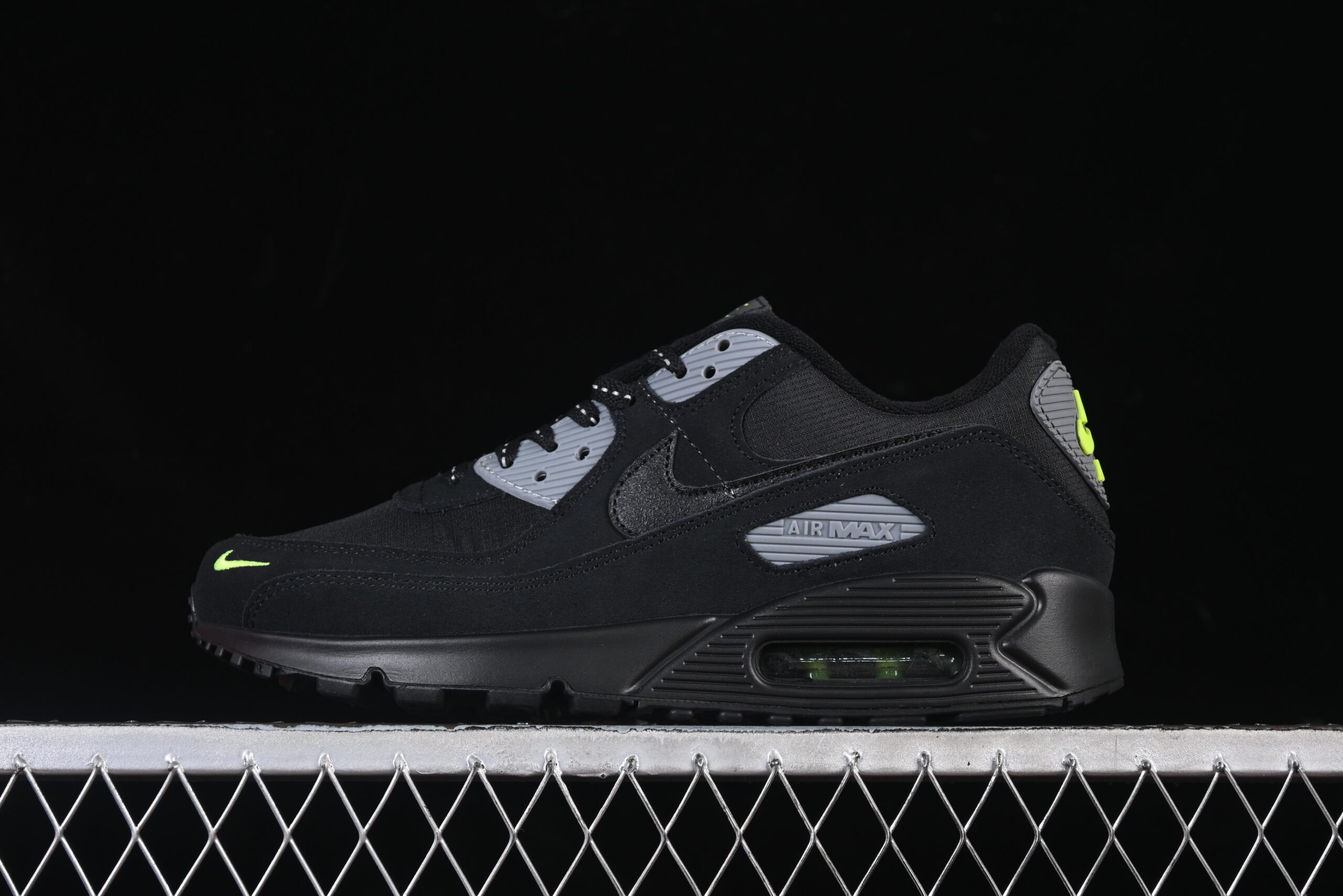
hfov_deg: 27.0
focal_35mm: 75
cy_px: 448
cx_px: 672
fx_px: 2798
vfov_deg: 18.2
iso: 160
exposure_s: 1/50
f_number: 6.3
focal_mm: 50
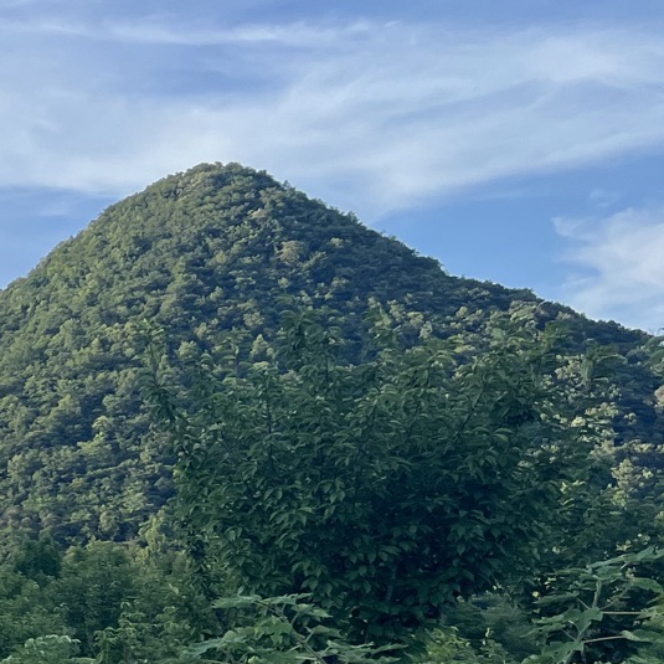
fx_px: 1910
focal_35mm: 88
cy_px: 484
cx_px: -542
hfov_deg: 16.4
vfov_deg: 19.6
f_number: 1.6
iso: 50
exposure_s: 1/1536
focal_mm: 5.1
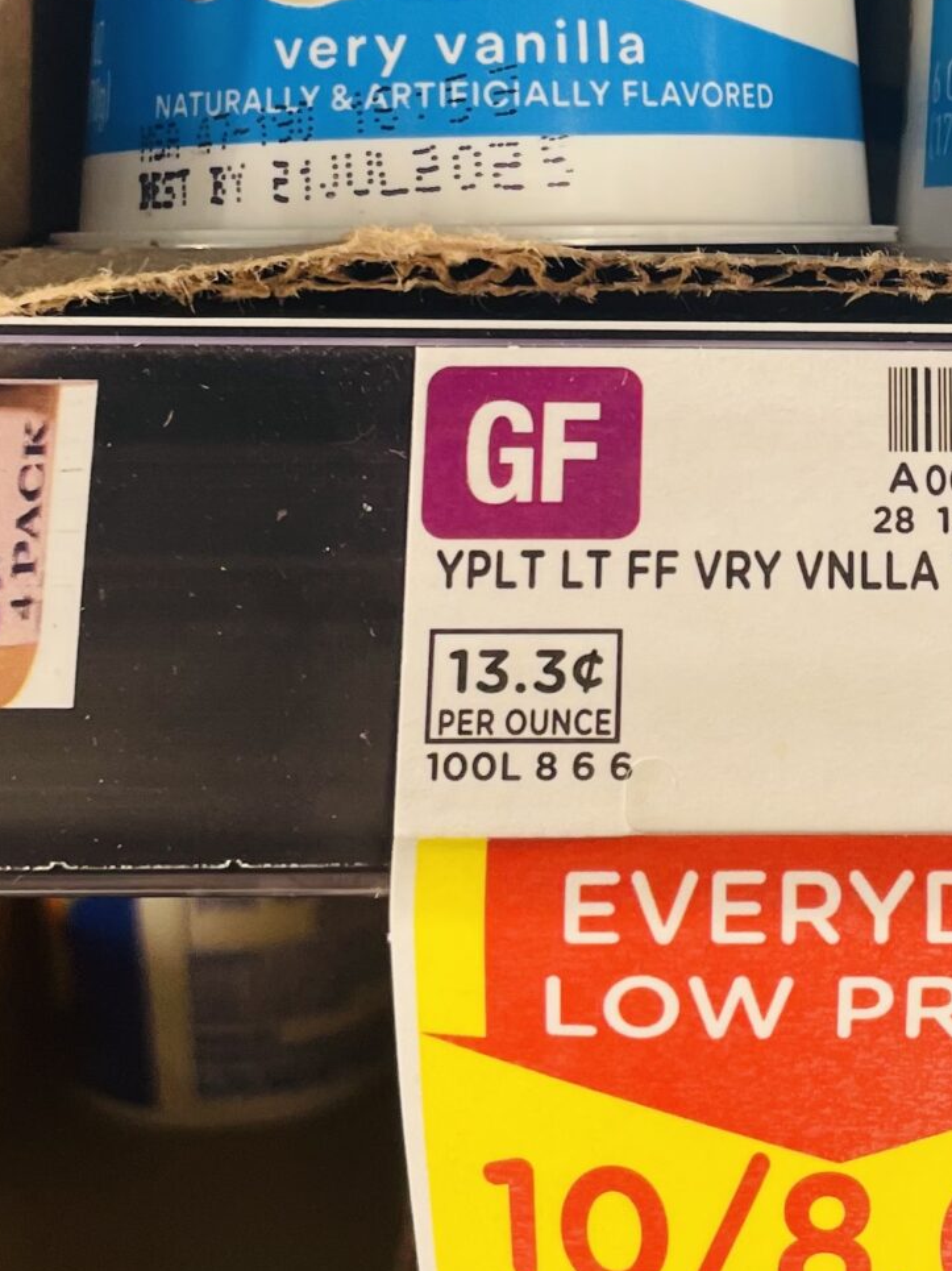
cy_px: 149
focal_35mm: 69
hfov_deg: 20.9
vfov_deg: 27.3
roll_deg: -1.2
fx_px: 2532
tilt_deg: -5.0
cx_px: 855
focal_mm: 4.2
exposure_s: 1/120
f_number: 1.6
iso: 50
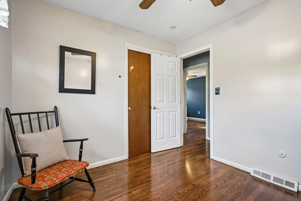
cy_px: 100
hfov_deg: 96.7
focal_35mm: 16
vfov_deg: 73.8
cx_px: 150
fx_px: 134
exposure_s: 1/20
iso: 400
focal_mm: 16
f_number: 8
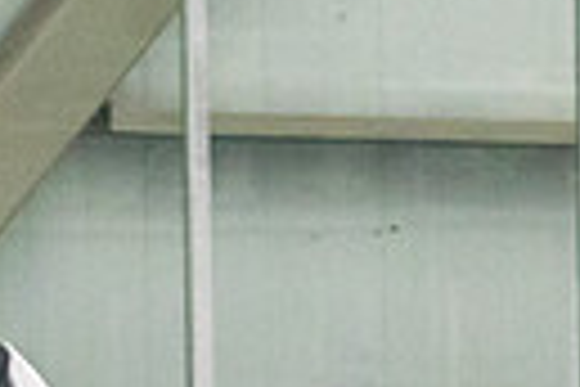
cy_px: 970
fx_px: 9618
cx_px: 490
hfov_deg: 3.5
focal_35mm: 597
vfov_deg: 2.3
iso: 3200
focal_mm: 70
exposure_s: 1/1250
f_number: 2.8
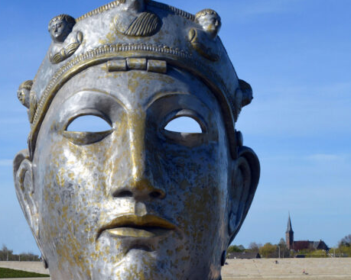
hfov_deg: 27.4
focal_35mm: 69
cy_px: 216
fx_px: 717
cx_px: 135
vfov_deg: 21.9
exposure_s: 1/320
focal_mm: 22
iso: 100
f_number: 9
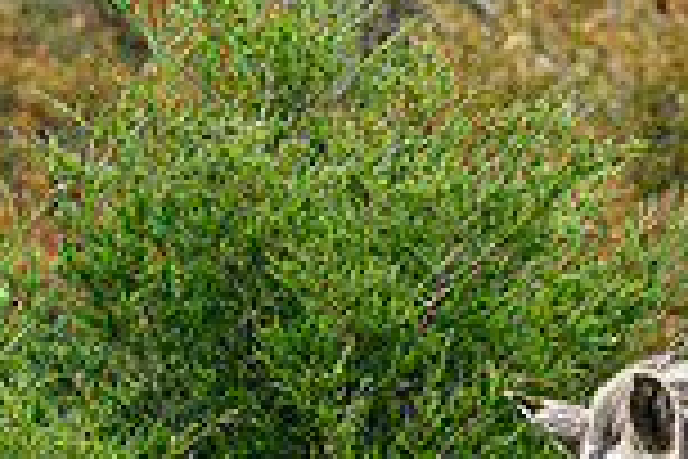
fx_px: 9154
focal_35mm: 479
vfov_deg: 2.9
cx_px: 1120
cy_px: 548
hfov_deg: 4.3
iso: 1000
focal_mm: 82
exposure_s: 1/800
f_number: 3.5
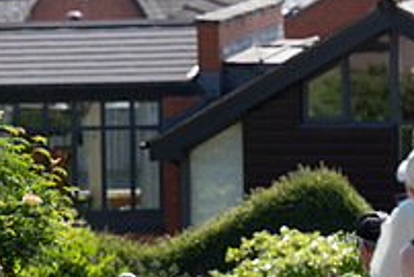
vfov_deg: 3.0
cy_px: 309
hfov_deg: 4.5
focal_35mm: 459
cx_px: -105
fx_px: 5282
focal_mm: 160
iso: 160
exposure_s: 1/1000
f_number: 3.5
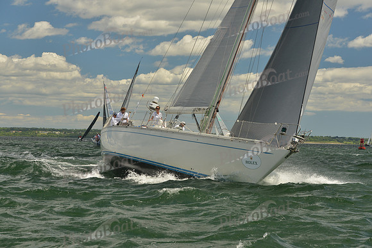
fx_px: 951
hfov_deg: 22.1
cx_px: 186
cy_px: 124
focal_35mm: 92
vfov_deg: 14.9
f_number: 7.1
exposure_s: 1/800
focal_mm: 92
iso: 400
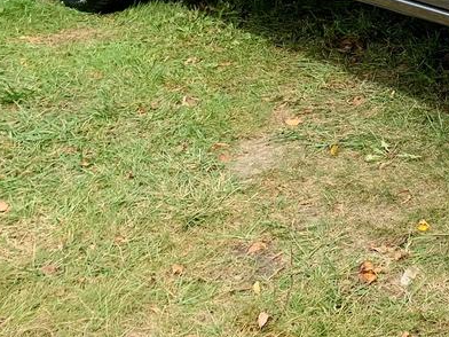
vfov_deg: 15.6
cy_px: -210
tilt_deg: -7.5
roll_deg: -0.2
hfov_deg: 20.4
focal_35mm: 85
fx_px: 1103
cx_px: 628
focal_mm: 4.25
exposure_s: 1/1088
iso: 25
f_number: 1.8
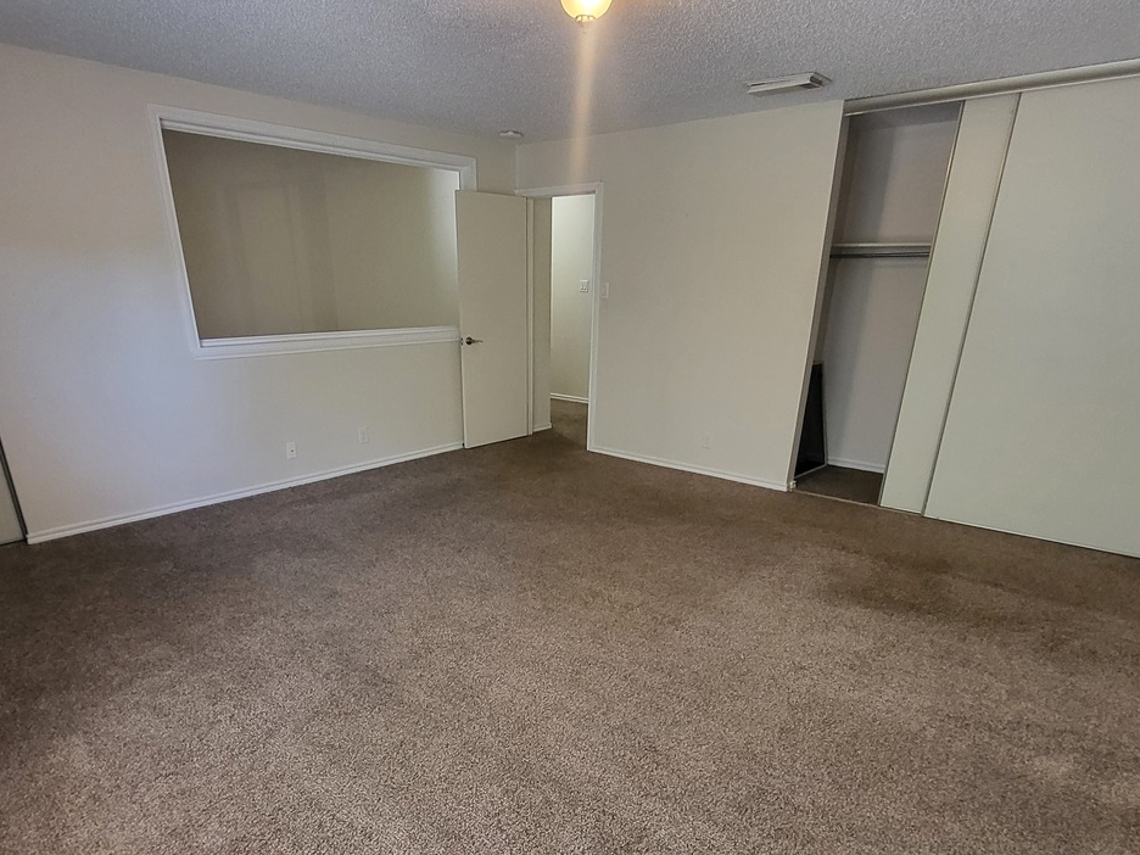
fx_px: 659
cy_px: 571
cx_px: 551
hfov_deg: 81.7
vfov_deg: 64.2
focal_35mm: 20
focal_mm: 1.74
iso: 320
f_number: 2.2
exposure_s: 1/40
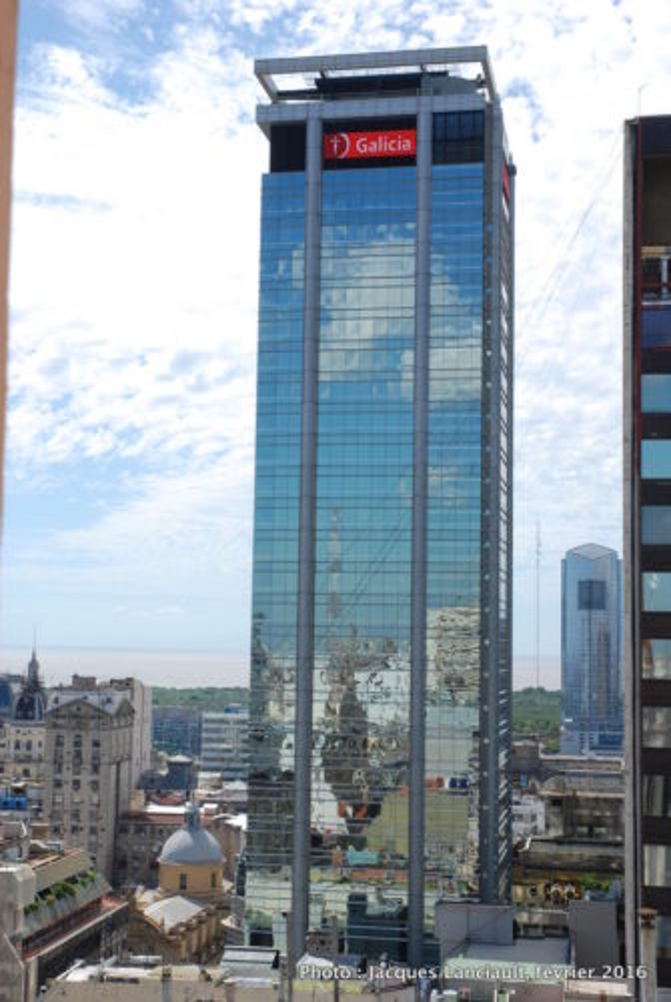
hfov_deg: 25.8
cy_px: 501
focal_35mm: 52
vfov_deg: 37.8
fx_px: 1463
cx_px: 336
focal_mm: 35
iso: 100
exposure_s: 1/80
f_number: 16
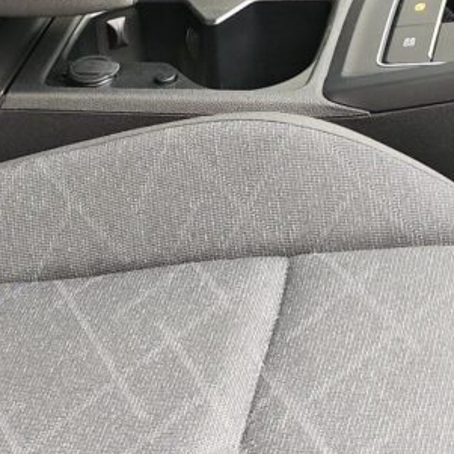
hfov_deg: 15.4
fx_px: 1603
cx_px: -118
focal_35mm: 108
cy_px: -155
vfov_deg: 15.3
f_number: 1.69
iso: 742
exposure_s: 1/98.6
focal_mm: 7.01
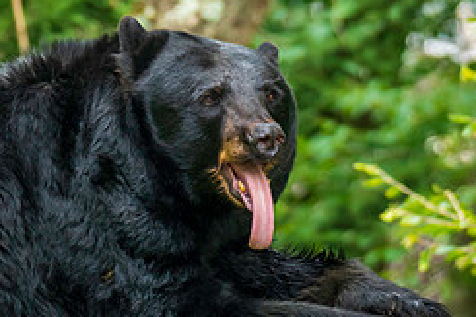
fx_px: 11984
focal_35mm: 907
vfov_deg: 1.5
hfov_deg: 2.3
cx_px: 120
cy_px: 118
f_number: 6.3
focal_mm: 255
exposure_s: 1/400
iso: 1600
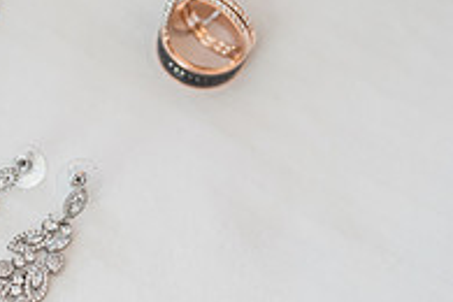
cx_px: -60
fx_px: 1875
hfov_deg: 13.5
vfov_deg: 9.2
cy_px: 252
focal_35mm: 149
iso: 640
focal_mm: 50
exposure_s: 1/125
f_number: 2.2
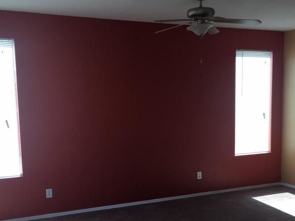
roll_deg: +1.2
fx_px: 409
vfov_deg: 30.0
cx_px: 169
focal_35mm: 48
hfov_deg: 39.6
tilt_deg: -7.1
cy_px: 150
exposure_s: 1/120
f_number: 2.2
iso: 40
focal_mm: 4.15
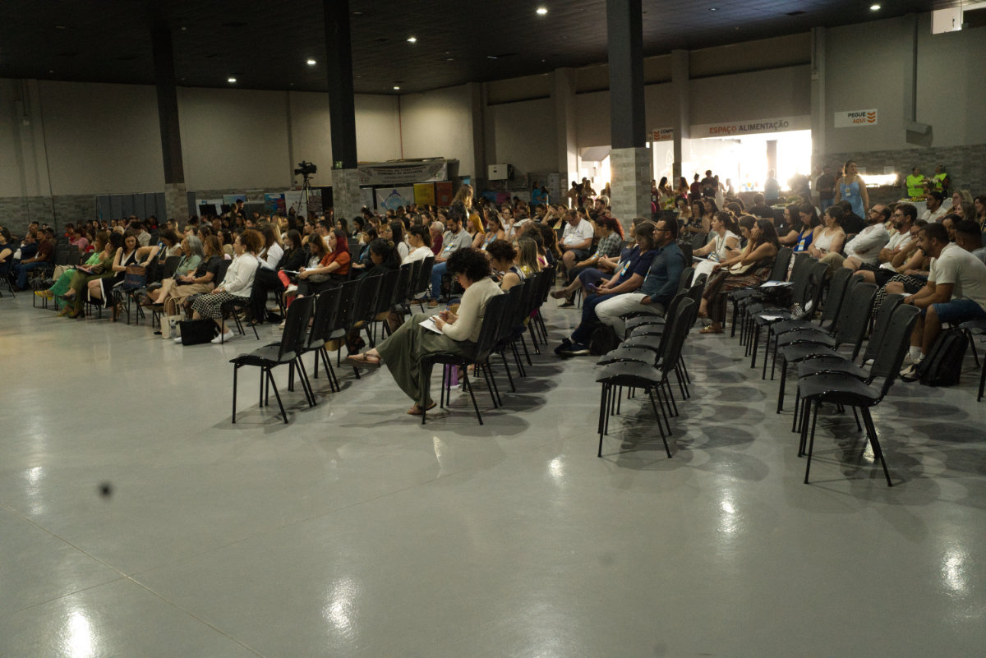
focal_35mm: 35
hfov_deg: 54.4
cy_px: 329
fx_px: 959
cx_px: 493
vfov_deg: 37.9
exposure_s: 1/100
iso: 10000
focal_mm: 35
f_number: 5.6
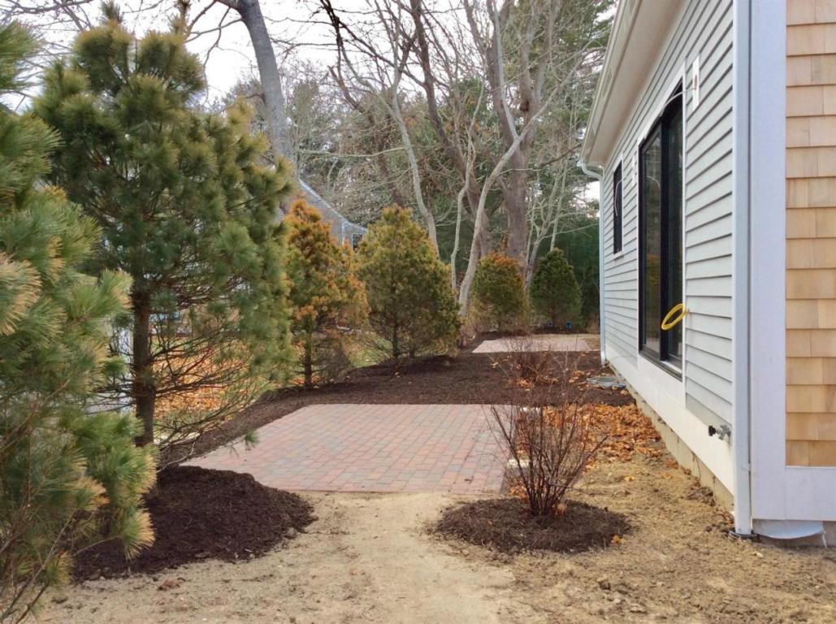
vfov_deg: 44.0
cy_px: 312
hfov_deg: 56.9
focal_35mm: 32
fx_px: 771
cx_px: 418
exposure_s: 1/214
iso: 32
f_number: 2.4
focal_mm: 3.3
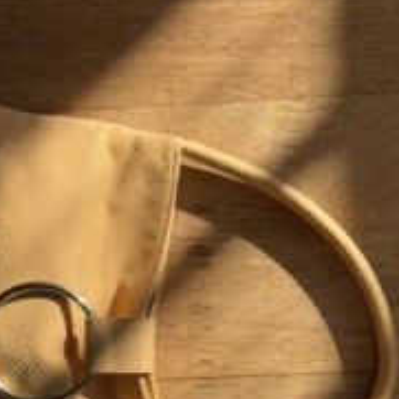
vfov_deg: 20.5
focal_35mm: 83
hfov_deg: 20.9
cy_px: 343
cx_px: 162
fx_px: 1082
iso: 80
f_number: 1.78
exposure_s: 1/3534
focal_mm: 6.76
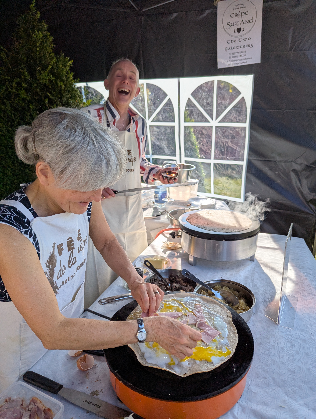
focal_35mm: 24
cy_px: 210
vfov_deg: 71.5
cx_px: 158
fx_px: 291
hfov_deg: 56.9
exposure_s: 1/1689
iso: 44
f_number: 1.85
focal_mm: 6.81
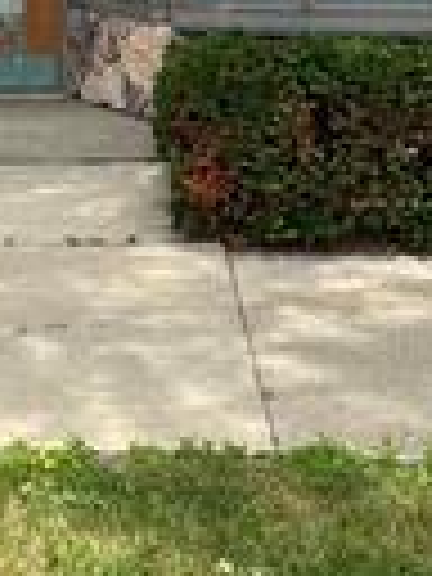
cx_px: 27
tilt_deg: +3.3
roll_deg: +0.6
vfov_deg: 20.4
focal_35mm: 84
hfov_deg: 17.3
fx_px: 1398
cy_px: -252
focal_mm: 2.22
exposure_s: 1/625
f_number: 2.2
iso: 50
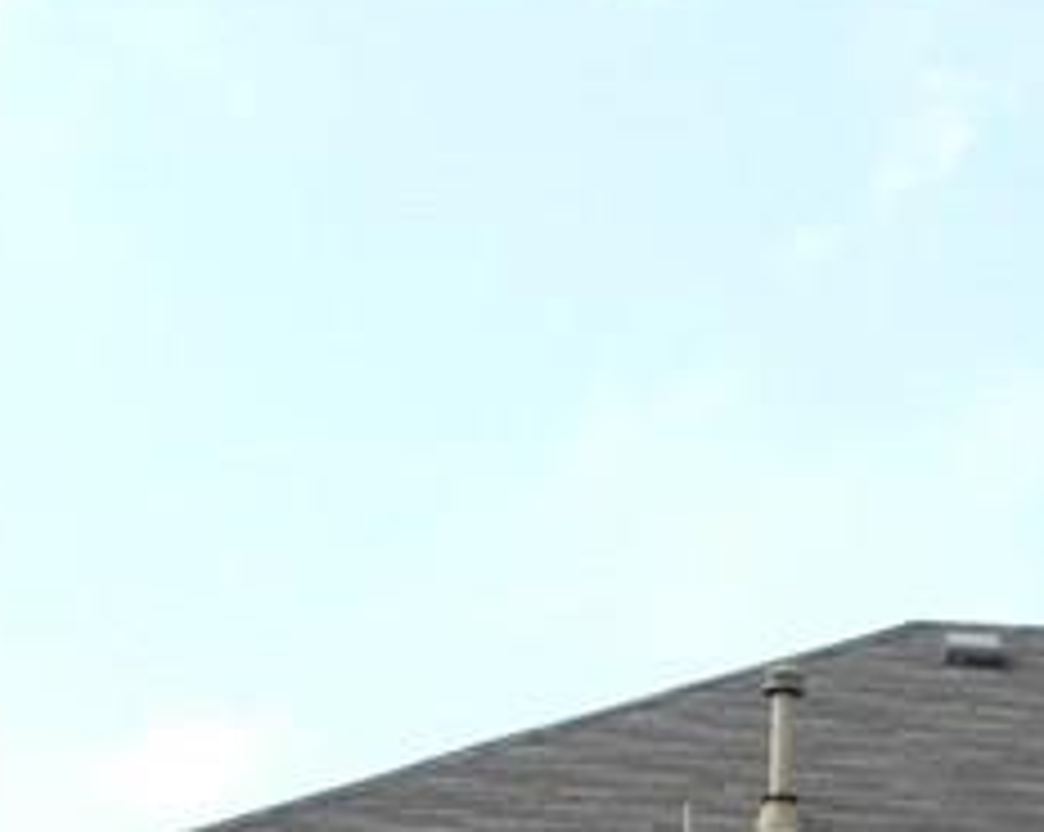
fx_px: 4660
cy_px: 1448
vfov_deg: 9.7
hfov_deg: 12.5
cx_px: 1228
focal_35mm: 151
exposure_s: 1/100
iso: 80
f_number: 5.6
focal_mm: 7.4
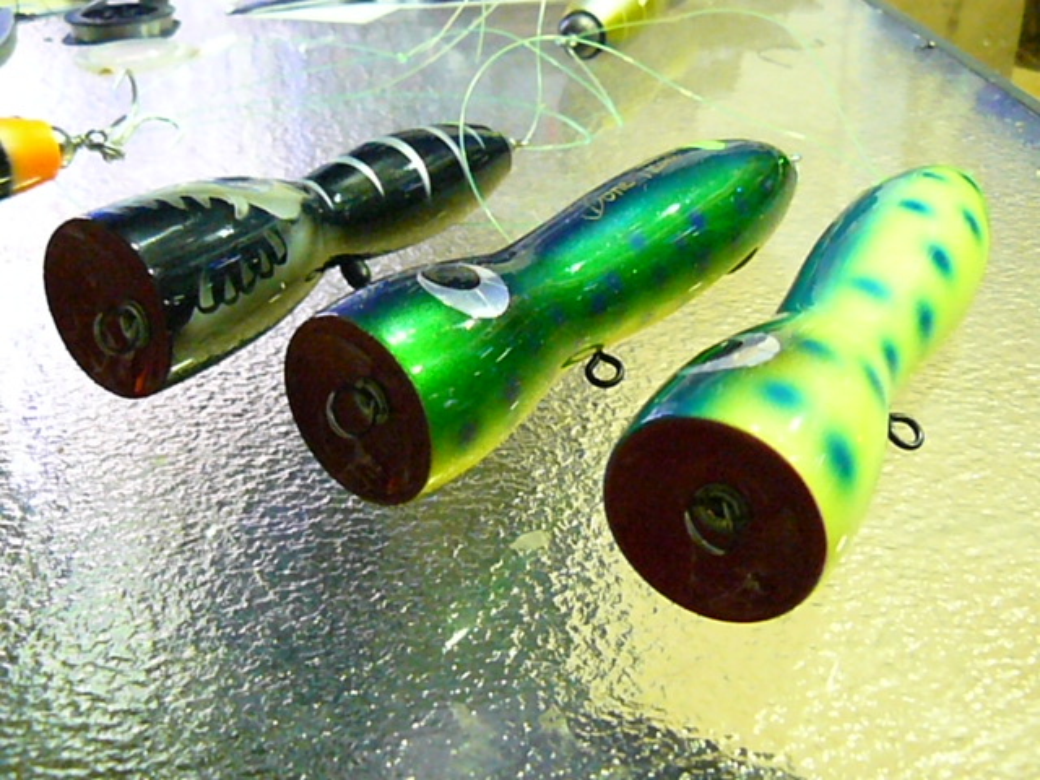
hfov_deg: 51.4
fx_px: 1082
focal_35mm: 36
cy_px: 390
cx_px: 520
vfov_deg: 39.7
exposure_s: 1/100
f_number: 2.8
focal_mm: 6
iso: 3200
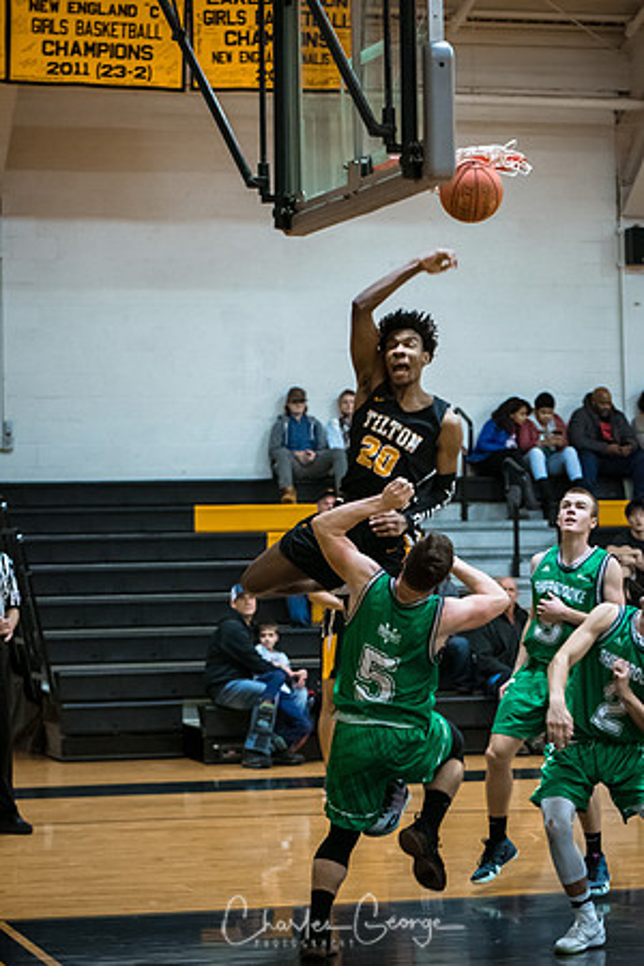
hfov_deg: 13.0
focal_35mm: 105
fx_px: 2817
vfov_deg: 19.5
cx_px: 322
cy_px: 483
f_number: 2.8
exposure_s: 1/400
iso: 3200
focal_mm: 70
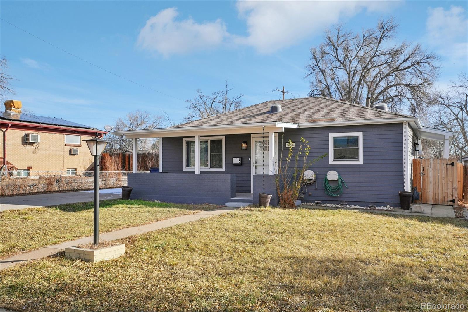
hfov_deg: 61.9
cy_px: 156
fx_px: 390
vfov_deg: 43.6
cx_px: 234
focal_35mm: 30
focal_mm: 20
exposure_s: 1/350
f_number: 8
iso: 100
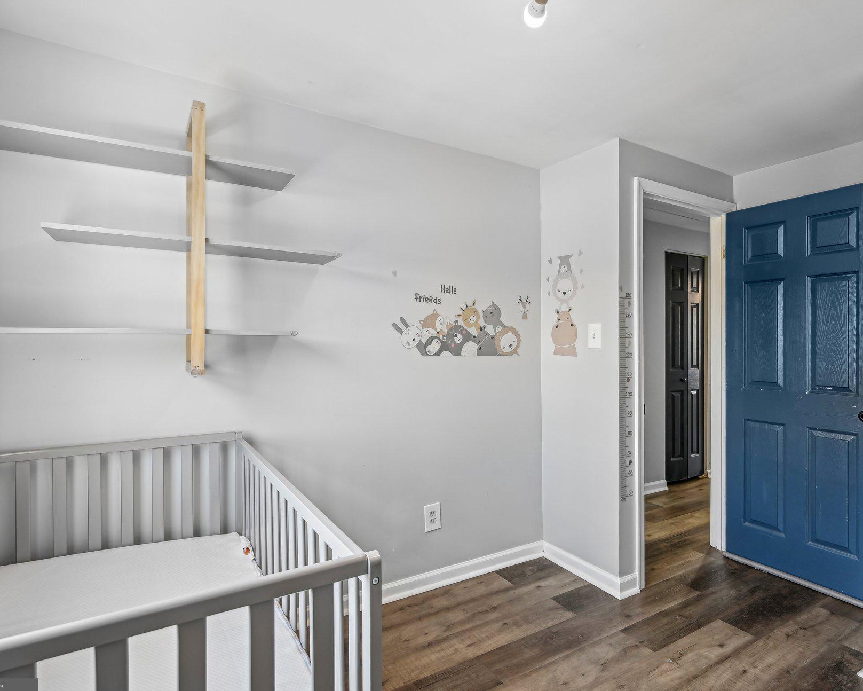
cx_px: 467
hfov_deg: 83.1
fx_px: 485
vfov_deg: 70.9
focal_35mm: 19
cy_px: 353
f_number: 8
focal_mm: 16
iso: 360
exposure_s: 1/15
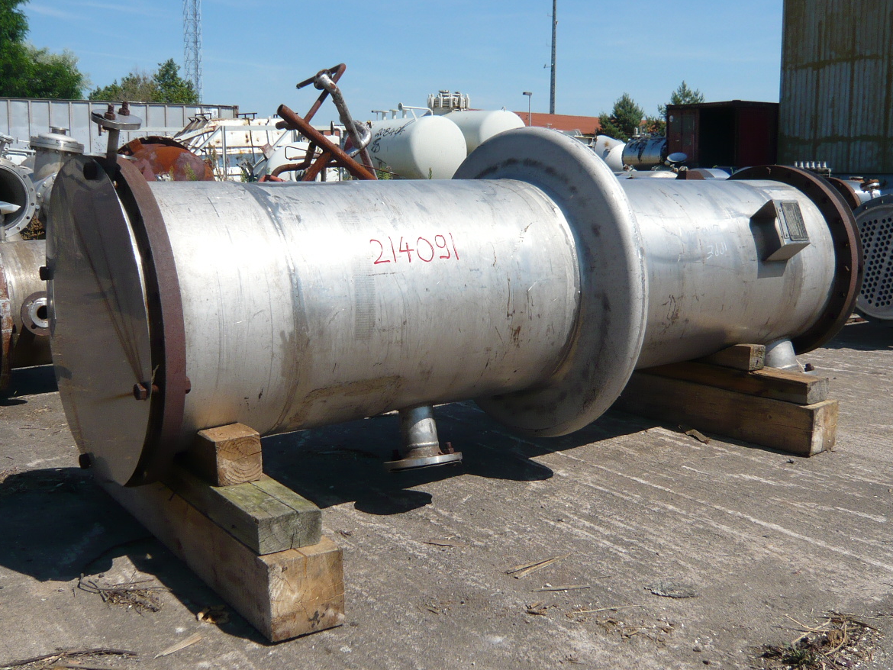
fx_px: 903
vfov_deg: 40.7
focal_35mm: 35
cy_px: 327
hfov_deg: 52.6
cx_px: 466
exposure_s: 1/200
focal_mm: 4.6
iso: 100
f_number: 8
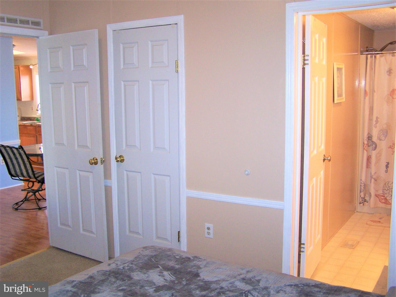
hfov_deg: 49.0
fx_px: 435
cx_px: 198
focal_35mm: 38
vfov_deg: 37.7
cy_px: 148
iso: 140
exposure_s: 1/60
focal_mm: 6.3
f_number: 2.8
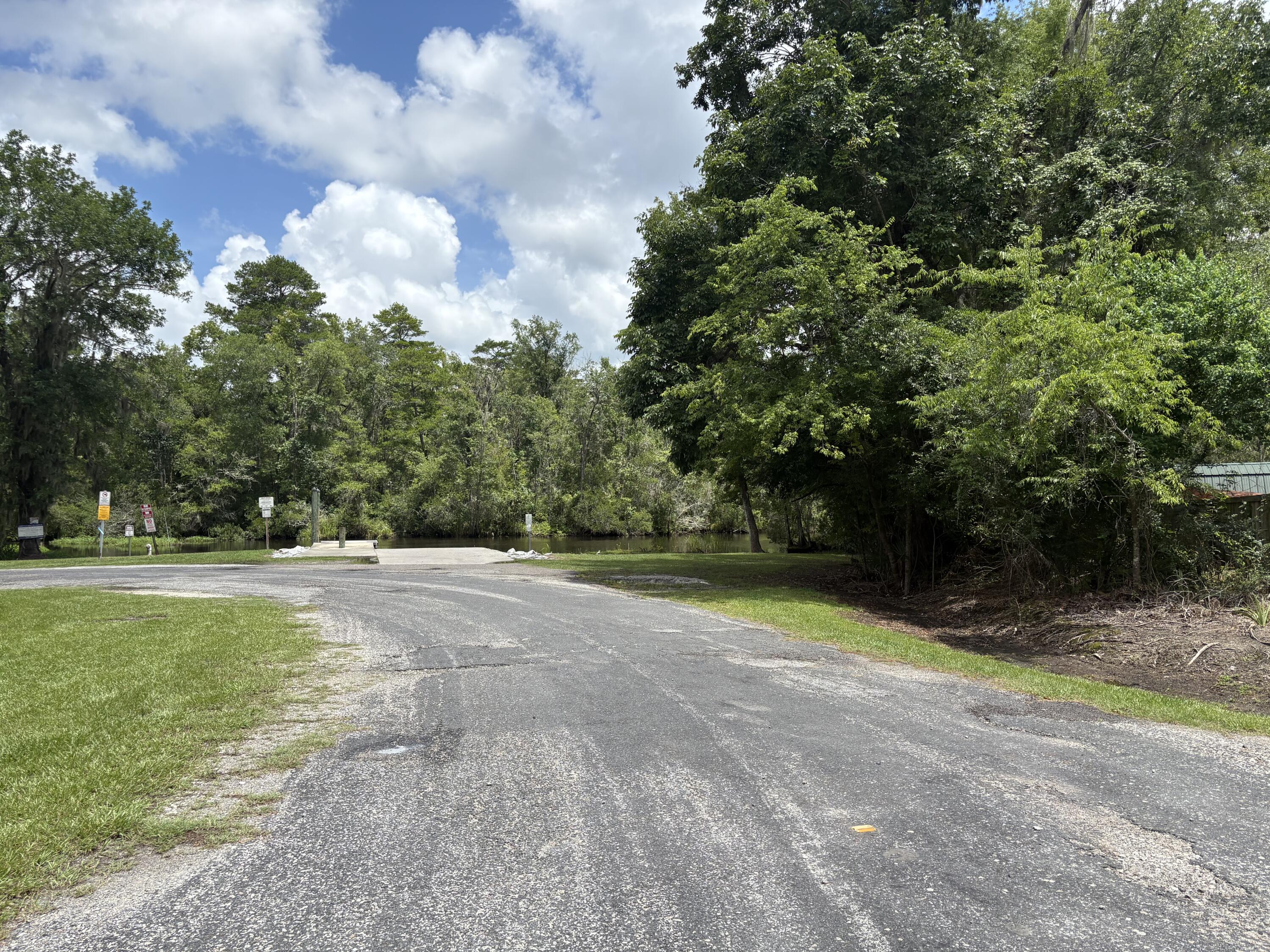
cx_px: 635
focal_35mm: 26
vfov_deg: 53.1
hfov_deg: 67.3
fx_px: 954
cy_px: 476
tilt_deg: +1.5
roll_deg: -0.2
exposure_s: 1/3125
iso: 50
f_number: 1.6
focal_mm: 5.96
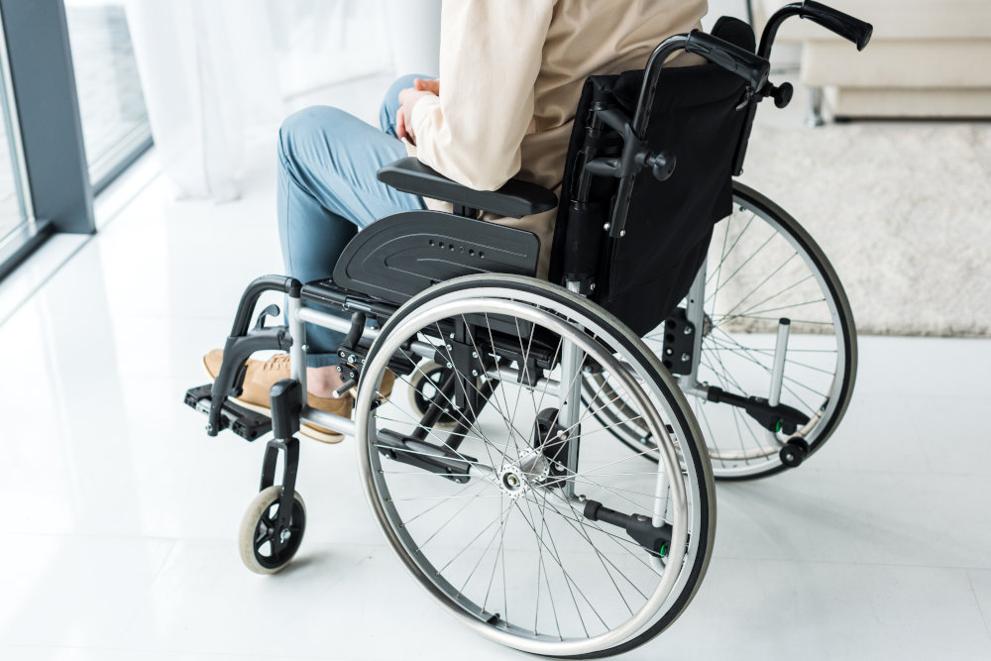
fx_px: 1376
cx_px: 496
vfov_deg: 27.0
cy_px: 330
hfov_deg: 39.6
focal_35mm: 50
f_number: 3.5
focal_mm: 50
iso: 250
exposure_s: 1/200
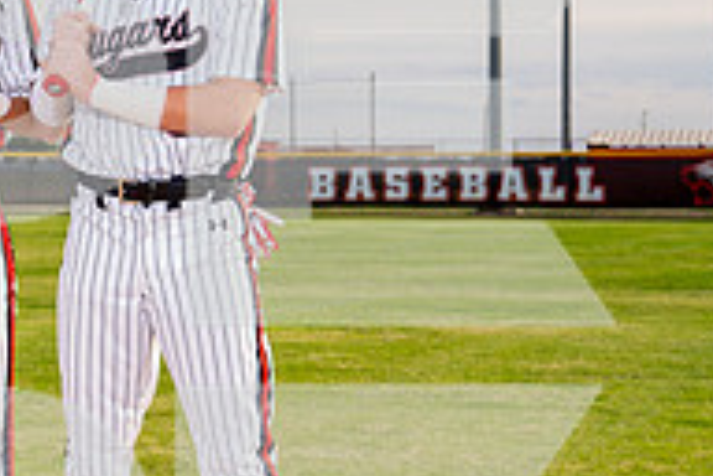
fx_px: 2218
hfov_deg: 16.7
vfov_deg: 12.2
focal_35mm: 112
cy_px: 132
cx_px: -331
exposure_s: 1/250
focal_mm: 37
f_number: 4
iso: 100
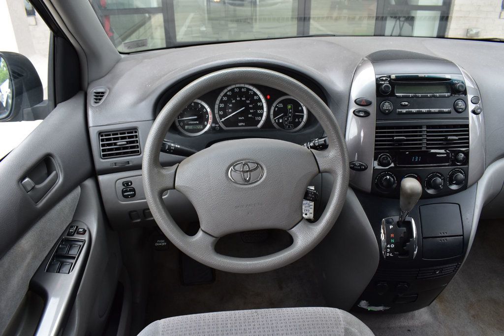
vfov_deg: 47.9
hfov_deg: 67.4
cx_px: 252
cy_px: 168
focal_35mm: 27
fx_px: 378
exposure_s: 1/50
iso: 400
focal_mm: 18
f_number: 8
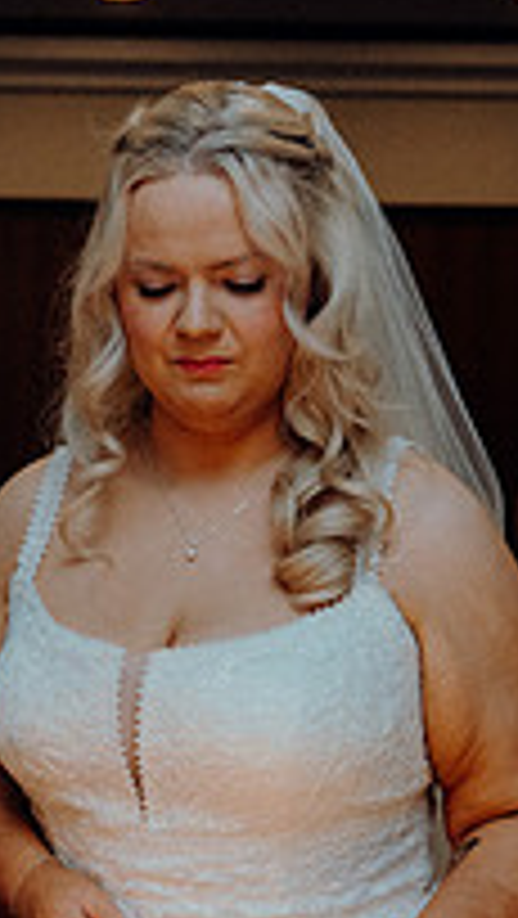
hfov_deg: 11.2
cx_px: -81
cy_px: 731
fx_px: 2608
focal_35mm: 107
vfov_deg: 19.8
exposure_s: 1/160
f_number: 3.5
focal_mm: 36
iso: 2500
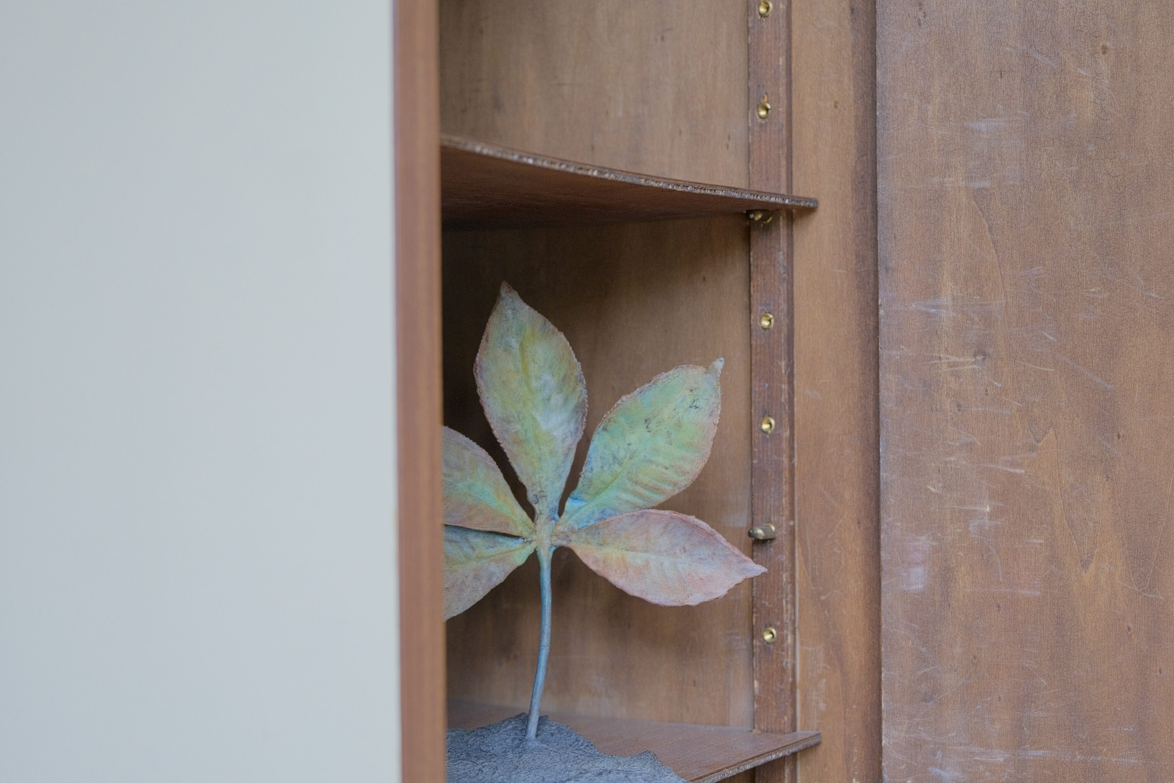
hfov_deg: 35.6
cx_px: 587
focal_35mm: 56
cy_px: 392
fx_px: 1826
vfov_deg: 24.2
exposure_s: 1/90
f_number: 4
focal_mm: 37.6
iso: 640
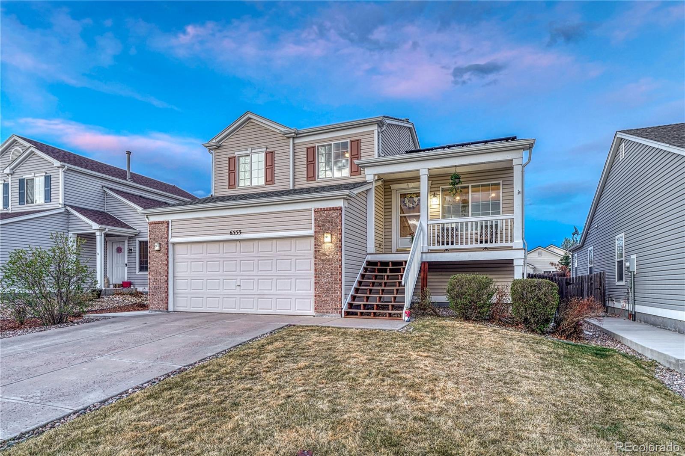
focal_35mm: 20
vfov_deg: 62.2
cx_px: 342
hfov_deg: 84.3
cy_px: 228
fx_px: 379
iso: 800
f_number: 8
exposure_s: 1/3
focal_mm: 19.9
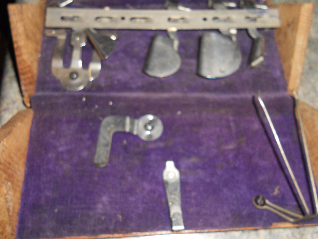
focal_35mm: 33
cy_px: 116
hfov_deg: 55.3
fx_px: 303
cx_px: 163
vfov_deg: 42.9
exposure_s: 1/25
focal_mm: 5.8
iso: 200
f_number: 8.8
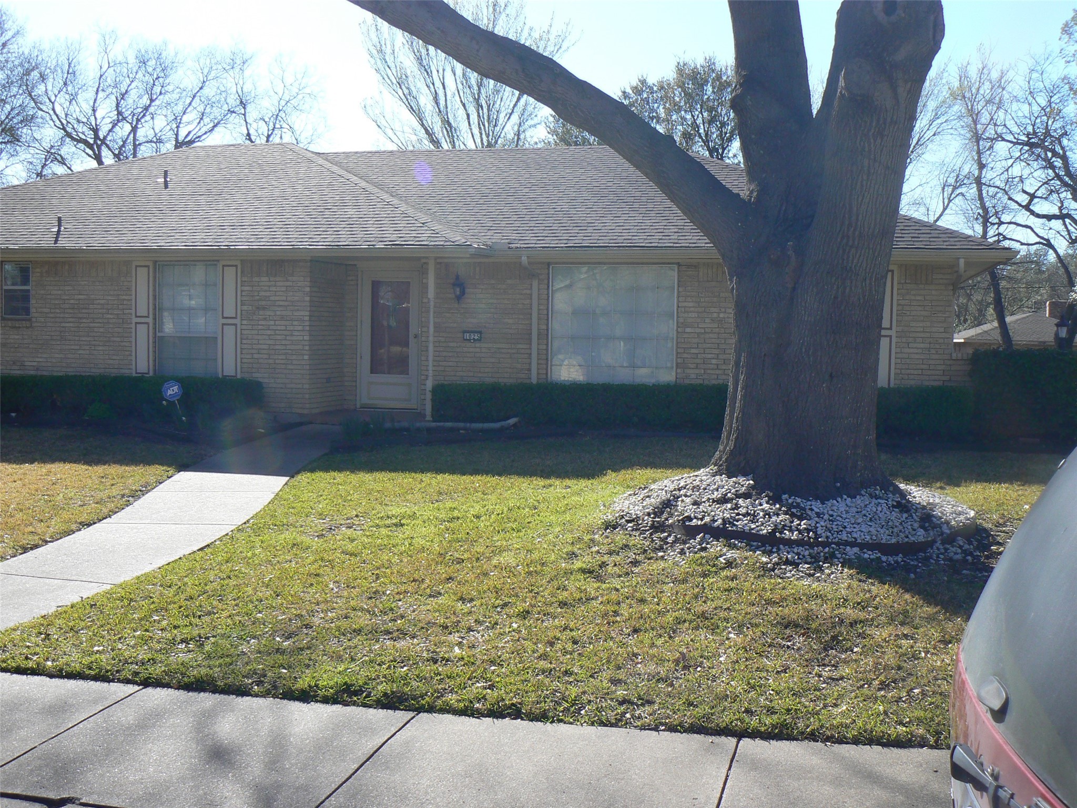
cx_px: 538
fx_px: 1120
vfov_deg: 39.7
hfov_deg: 51.4
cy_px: 404
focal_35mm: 36
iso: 80
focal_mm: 6
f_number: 5.6
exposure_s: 1/320
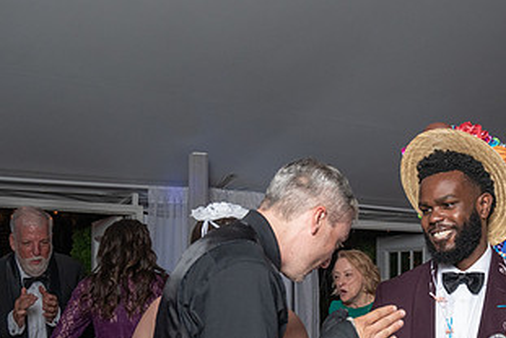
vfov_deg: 20.3
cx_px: 414
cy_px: 296
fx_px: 929
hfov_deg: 29.7
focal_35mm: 66
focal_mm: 30
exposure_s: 1/200
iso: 1600
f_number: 5.6
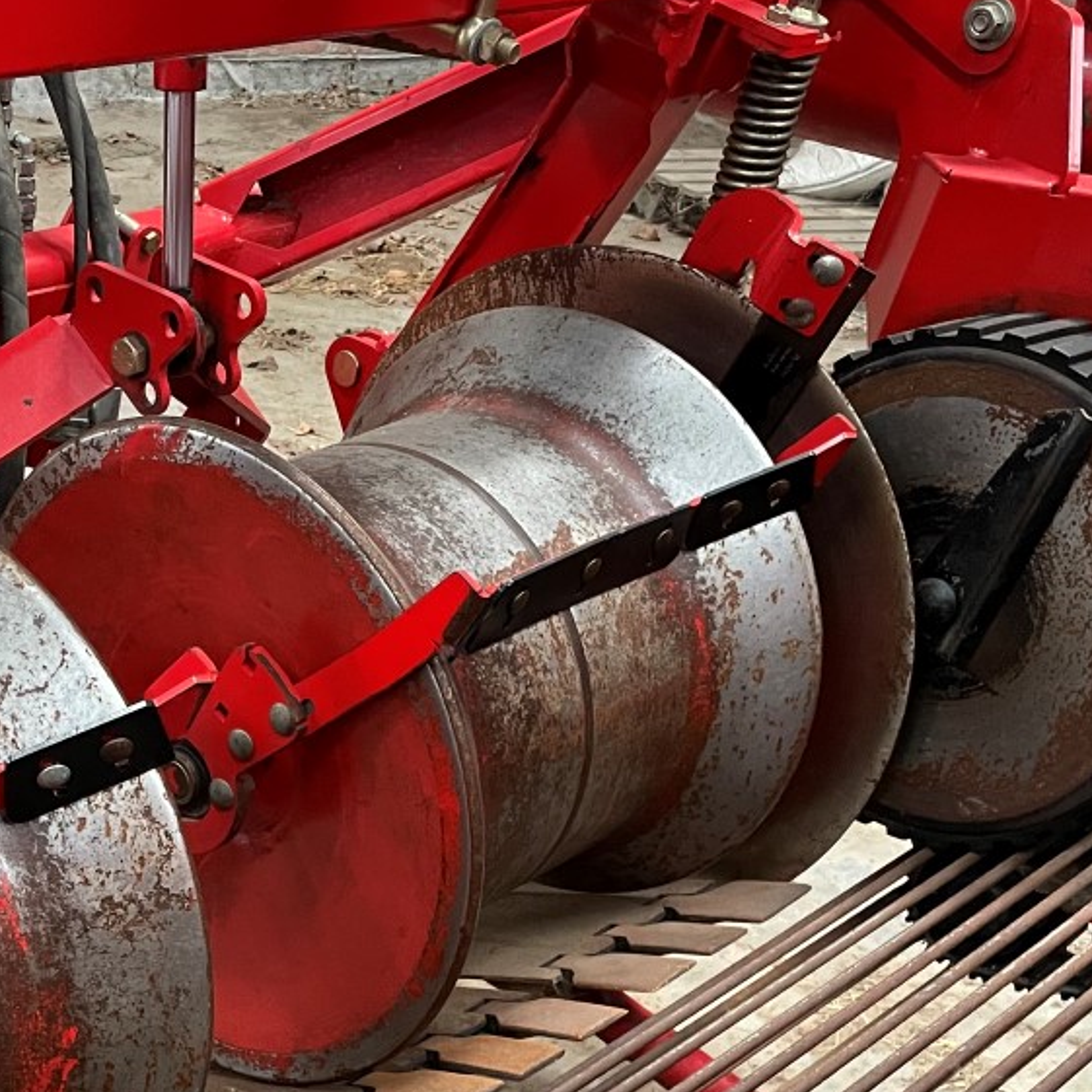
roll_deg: -6.0
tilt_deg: -32.0
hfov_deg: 28.1
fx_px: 2106
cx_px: 144
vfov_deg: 28.3
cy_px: 909
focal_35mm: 59
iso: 400
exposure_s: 1/60
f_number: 1.6
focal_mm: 4.2
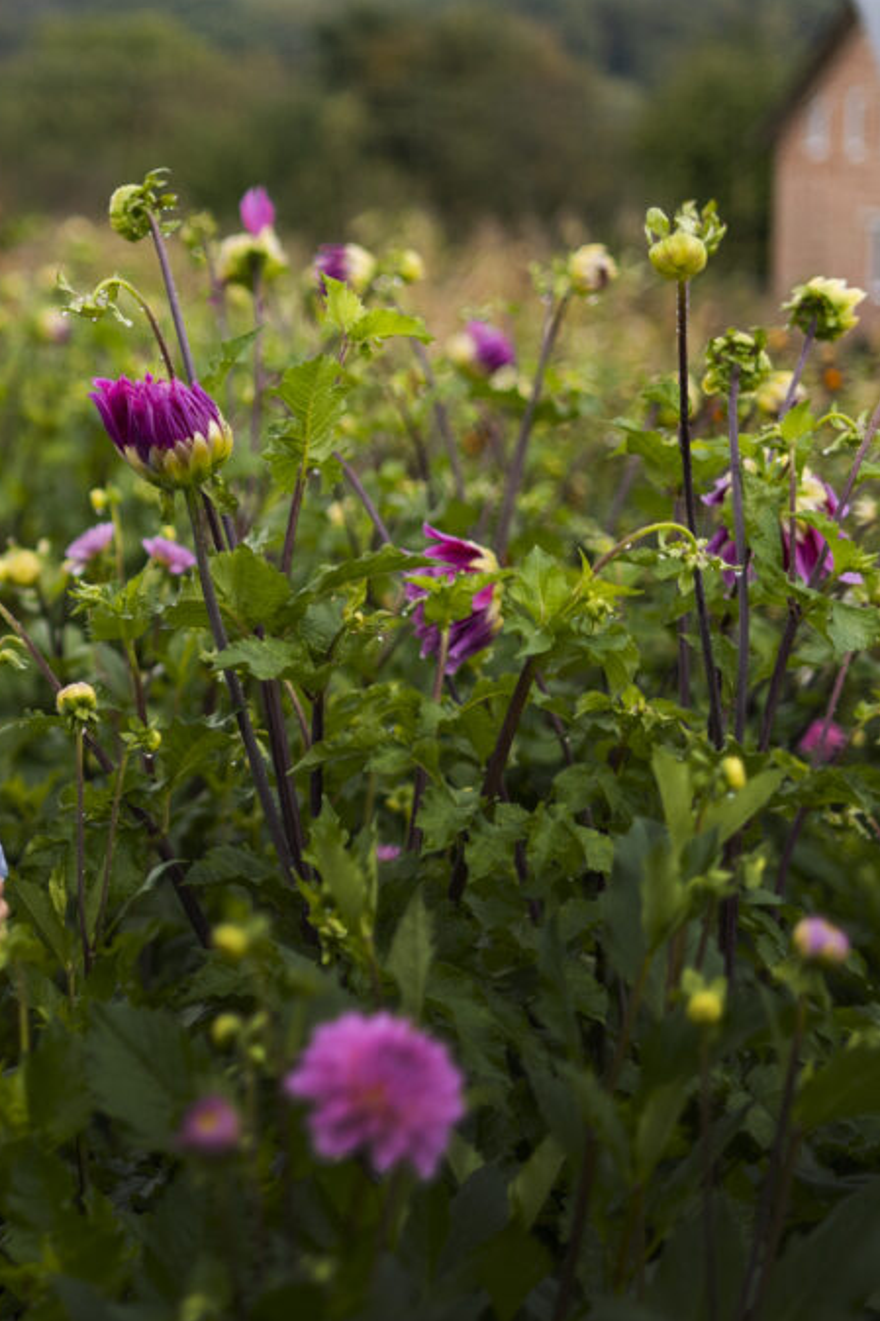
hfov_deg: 17.5
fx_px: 2788
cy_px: 661
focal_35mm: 76
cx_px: -14
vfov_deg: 26.7
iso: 400
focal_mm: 50
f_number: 1.8
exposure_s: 1/320
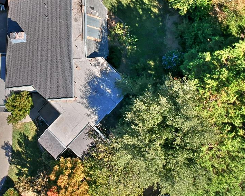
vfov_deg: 33.6
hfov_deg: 41.5
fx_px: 319
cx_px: 81
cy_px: 55
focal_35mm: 44
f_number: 2.6
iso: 100
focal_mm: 4.5
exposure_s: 1/800
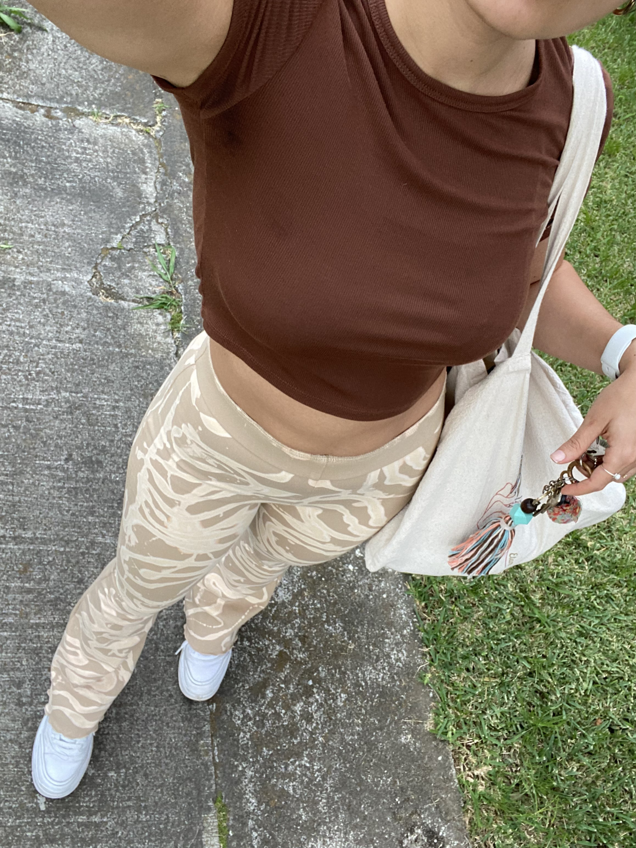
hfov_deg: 46.8
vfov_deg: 60.0
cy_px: 424
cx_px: 318
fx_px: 735
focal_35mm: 30
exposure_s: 1/60
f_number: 2.2
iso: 125
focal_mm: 2.71
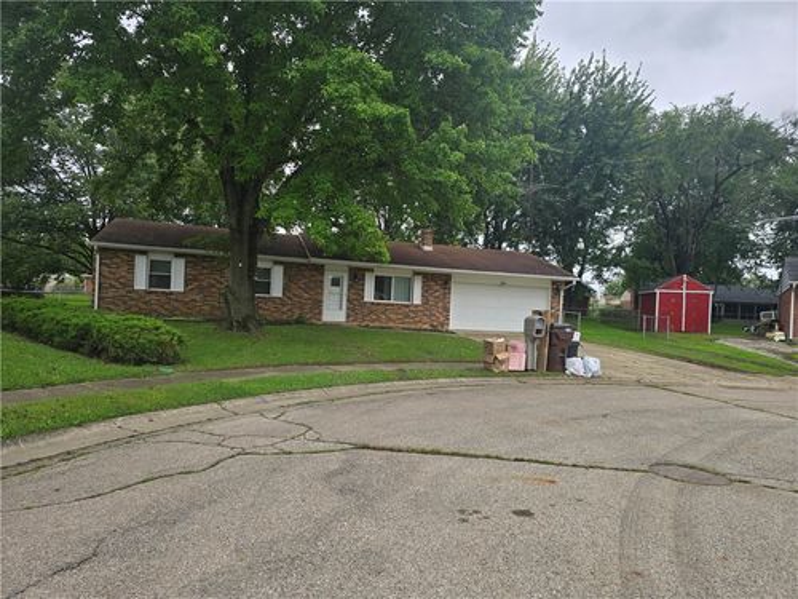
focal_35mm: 23
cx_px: 399
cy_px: 300
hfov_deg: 73.9
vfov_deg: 58.9
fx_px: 530
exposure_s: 1/215
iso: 12
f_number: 1.7
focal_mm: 6.3
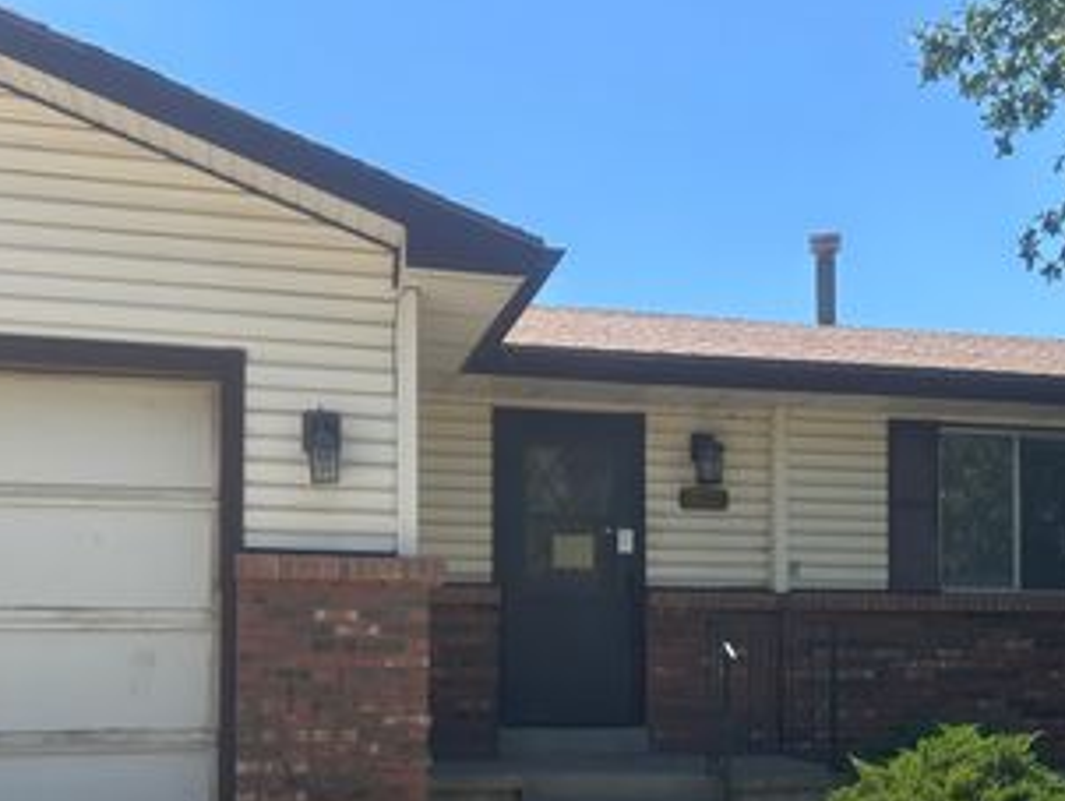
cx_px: 557
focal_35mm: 43
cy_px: 651
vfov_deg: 32.6
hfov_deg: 43.8
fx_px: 1324
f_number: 1.5
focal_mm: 5.7
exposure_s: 1/2208
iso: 50
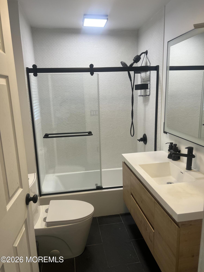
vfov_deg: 67.3
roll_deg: +1.6
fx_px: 204
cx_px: 102
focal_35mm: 26
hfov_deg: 53.1
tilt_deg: -12.0
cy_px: 136
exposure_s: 1/120
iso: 100
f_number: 1.5
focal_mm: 5.7
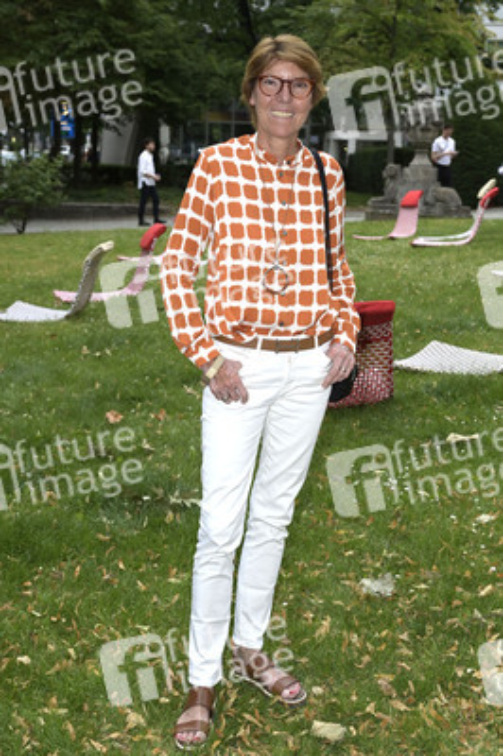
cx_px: 252
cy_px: 378
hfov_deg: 24.6
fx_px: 1155
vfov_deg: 36.3
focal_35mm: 55
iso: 640
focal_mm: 55
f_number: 5.6
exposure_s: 1/250
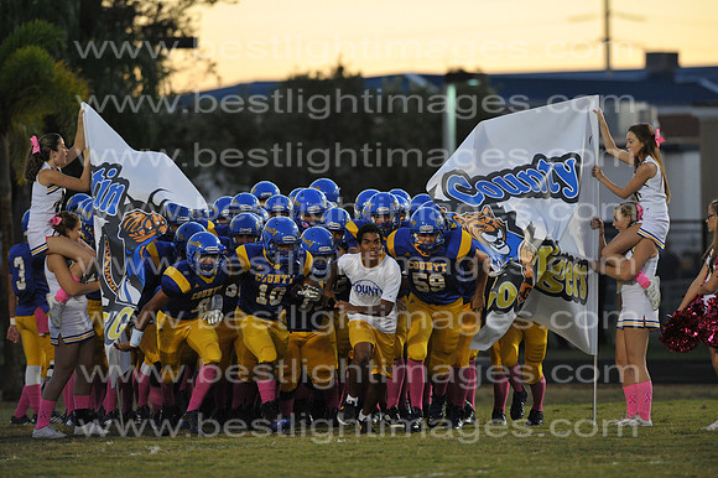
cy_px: 239
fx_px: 5980
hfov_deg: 6.9
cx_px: 359
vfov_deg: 4.6
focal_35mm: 300
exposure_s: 1/640
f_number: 4
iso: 3200
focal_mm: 300
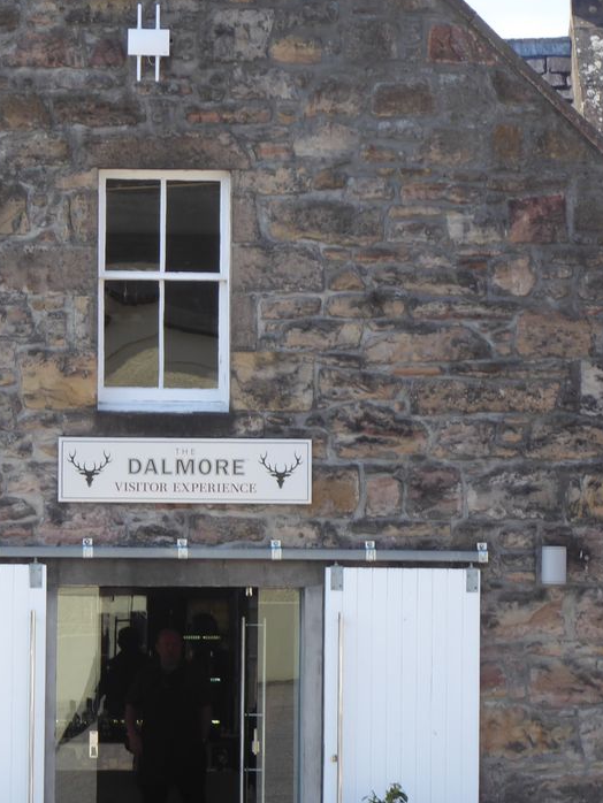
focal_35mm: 232
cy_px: 483
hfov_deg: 6.4
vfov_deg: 8.5
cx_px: 201
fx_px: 5385
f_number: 5.3
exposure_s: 1/125
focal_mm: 24.2
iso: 80
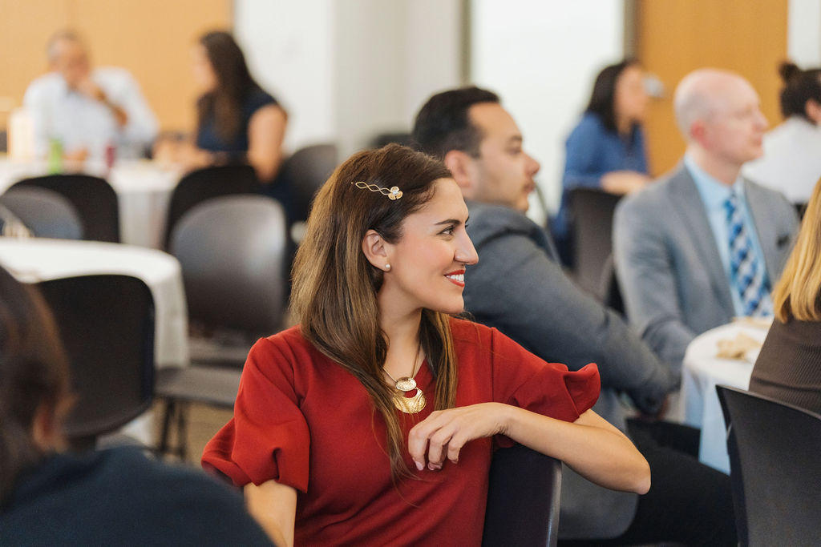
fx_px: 2189
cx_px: 410
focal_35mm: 96
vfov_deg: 14.3
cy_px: 274
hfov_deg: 21.2
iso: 2000
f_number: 2.8
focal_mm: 96
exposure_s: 1/200
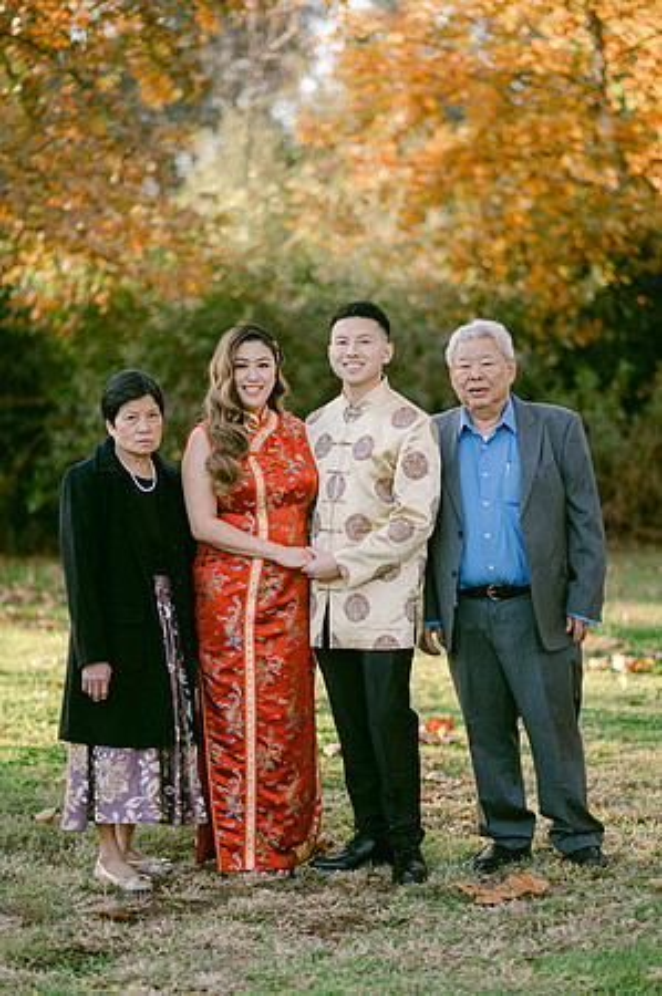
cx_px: 331
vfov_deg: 23.9
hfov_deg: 16.0
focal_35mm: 85
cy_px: 498
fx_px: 2350
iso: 200
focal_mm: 85
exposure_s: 1/640
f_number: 2
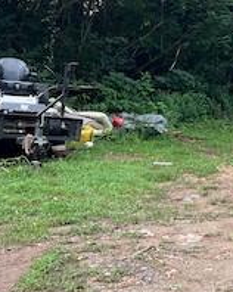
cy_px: 71
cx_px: 442
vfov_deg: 23.1
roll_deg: -0.1
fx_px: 708
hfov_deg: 15.5
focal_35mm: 82
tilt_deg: -1.5
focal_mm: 5.7
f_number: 1.5
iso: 50
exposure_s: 1/421
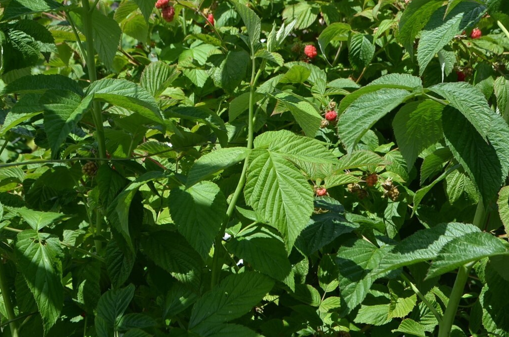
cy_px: 109
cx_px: 222
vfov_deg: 19.3
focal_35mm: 70
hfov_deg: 28.9
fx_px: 988
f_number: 8
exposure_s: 1/250
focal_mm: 28
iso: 110
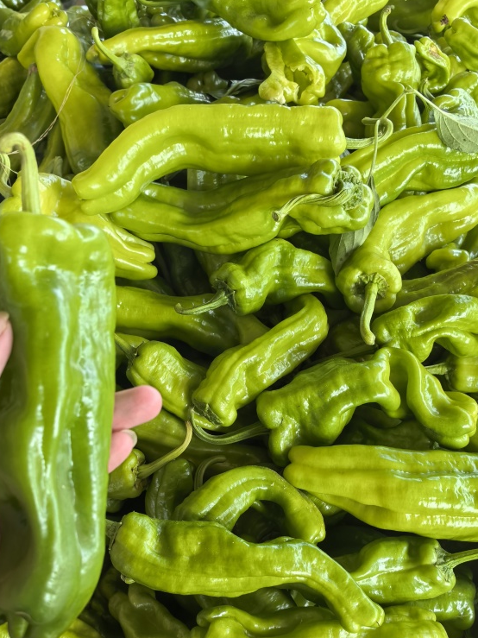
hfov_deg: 36.8
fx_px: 718
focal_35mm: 39
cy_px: 400
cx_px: 225
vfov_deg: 47.4
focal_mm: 6.35
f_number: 2
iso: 50
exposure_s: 1/158
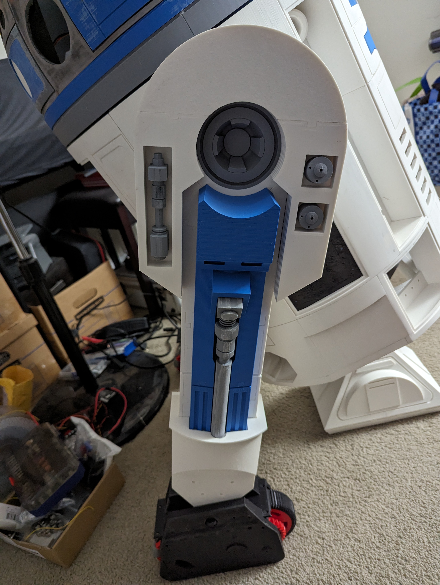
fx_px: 406
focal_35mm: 24
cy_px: 292
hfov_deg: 56.9
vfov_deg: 71.5
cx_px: 220
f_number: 1.85
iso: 933
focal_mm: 6.81
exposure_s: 1/40
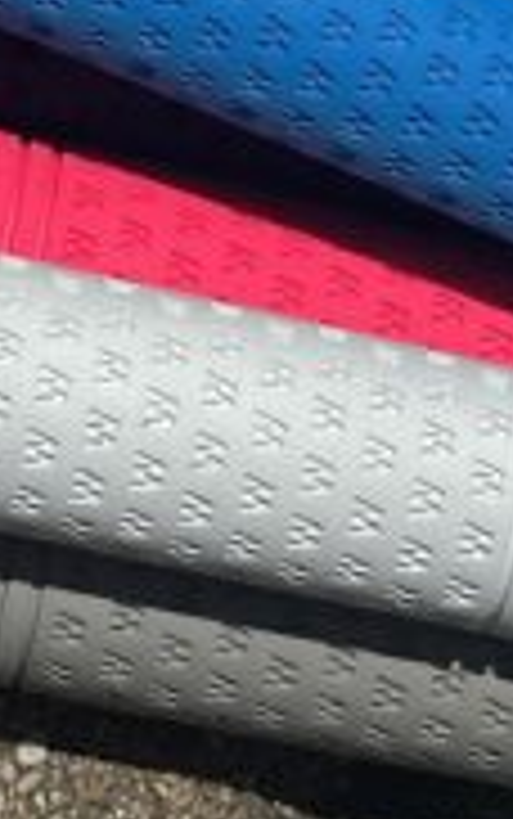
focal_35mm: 215
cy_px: -351
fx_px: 4802
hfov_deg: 6.1
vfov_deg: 9.5
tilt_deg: -76.6
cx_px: -184
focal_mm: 6.86
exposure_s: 1/7634
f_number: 1.78
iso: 64
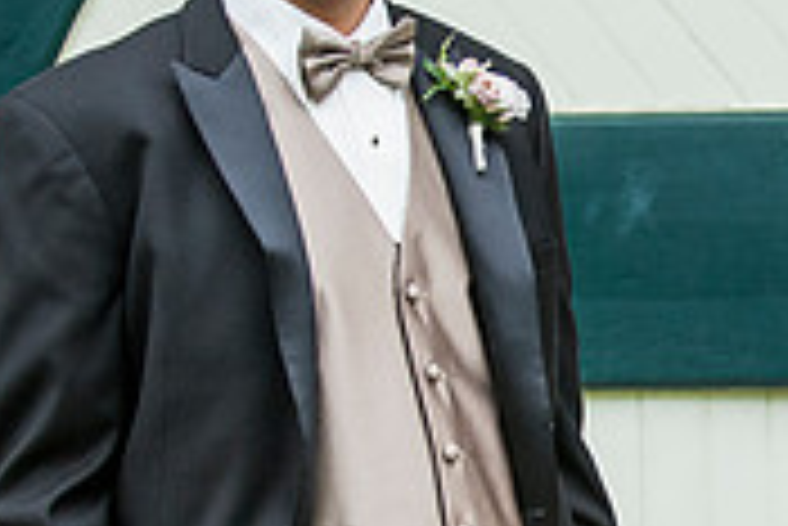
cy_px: 405
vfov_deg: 5.6
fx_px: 5389
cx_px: 766
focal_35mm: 246
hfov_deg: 8.3
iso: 800
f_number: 2.8
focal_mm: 70
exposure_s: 1/4000
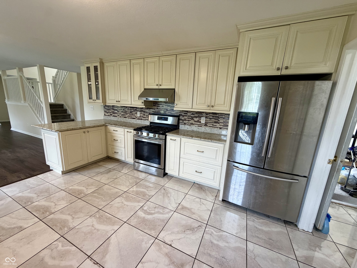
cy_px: 134
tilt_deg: -12.2
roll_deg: -2.4
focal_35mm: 14
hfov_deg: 102.1
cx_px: 178
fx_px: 144
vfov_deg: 85.7
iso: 250
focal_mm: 2.22
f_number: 2.2
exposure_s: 1/120
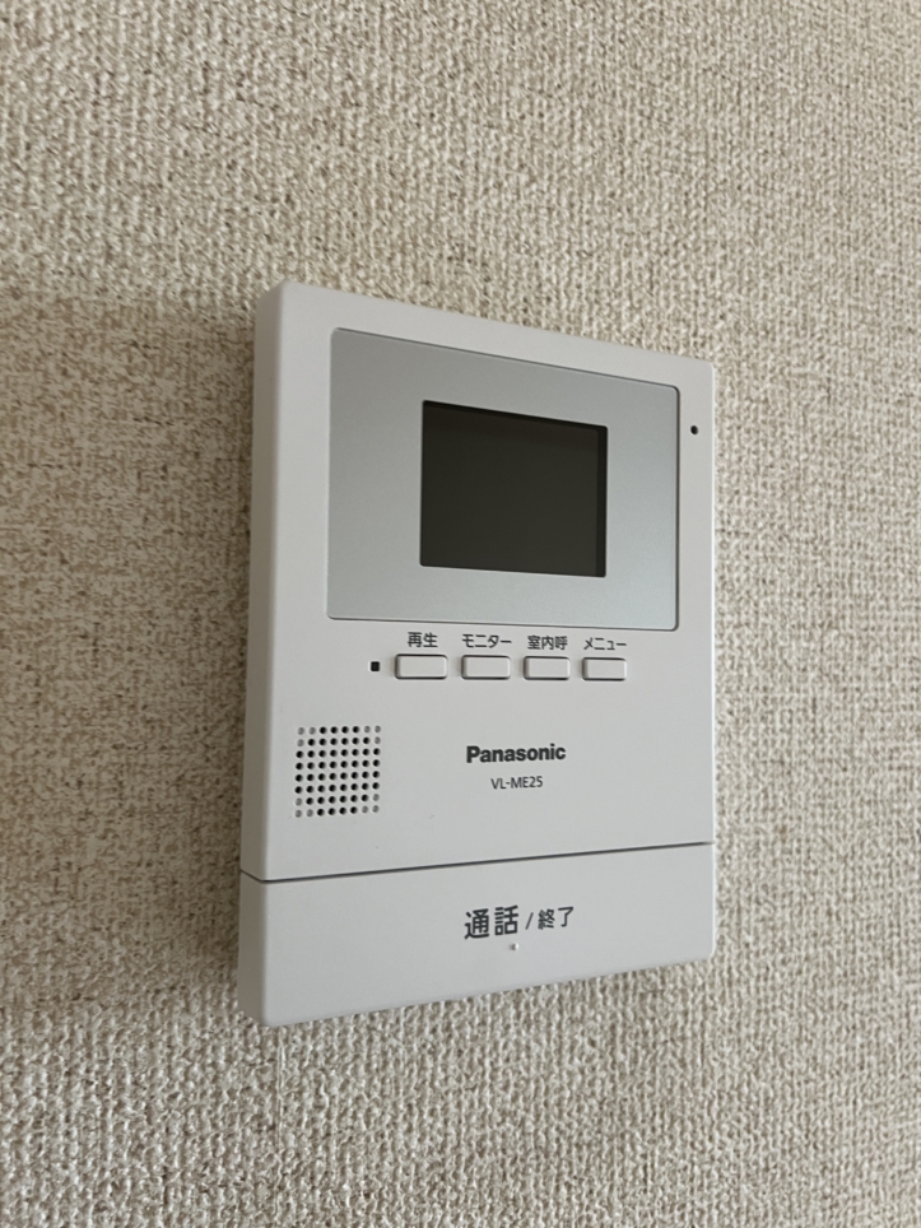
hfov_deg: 53.1
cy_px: 614
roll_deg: -0.7
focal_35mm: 26
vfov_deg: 67.3
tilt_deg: +3.9
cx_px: 460
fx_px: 922
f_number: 1.5
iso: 200
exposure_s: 1/50
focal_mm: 5.7
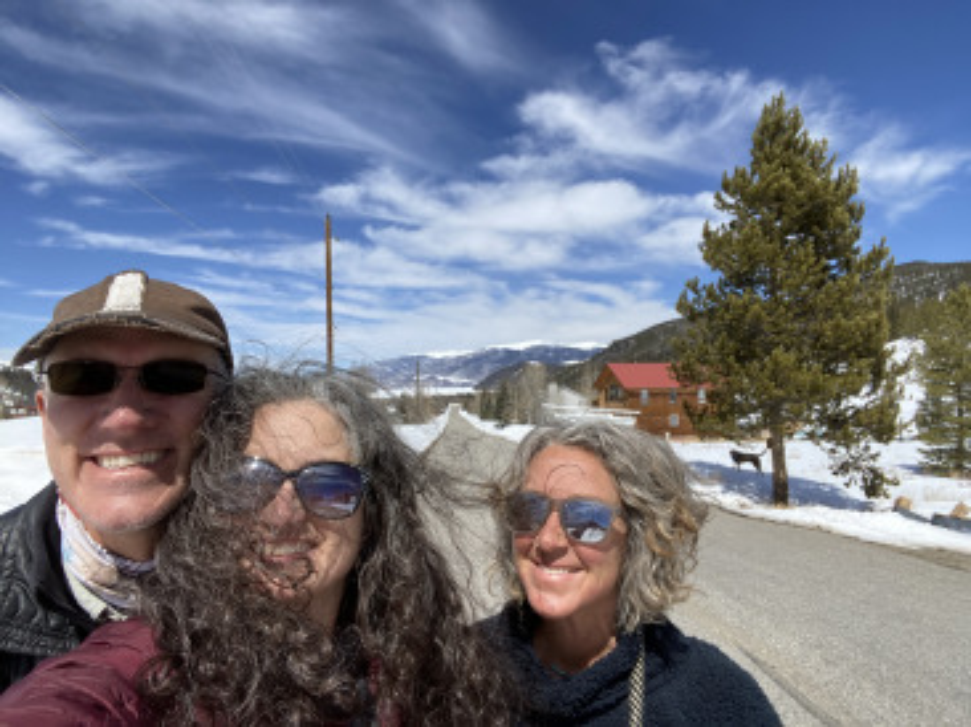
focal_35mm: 23
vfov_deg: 58.8
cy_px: 364
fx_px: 645
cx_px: 486
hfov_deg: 74.0
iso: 25
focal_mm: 2.71
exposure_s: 1/981
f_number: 2.2
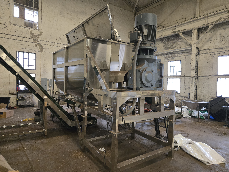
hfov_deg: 73.9
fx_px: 152
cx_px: 114
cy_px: 86
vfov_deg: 58.9
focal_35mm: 23
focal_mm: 5.4
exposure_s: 1/120
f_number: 1.8
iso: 1000
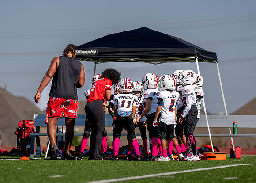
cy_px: 99
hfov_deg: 7.1
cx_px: 115
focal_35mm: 283
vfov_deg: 5.1
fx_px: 2058
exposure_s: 1/5000
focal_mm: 200
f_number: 2.8
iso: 200
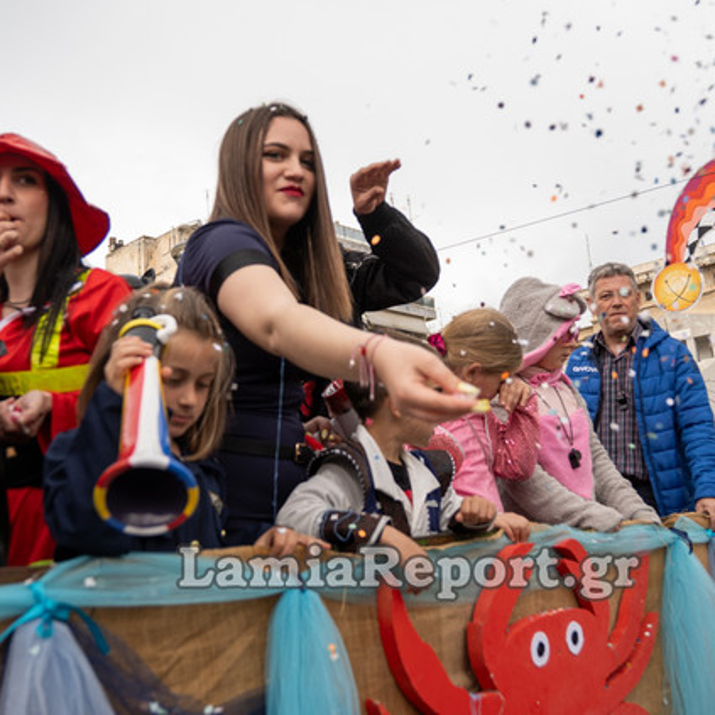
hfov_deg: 46.0
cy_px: 359
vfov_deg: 46.0
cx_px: 377
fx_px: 841
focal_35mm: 36
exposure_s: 1/500
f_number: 2.8
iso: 100
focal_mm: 19
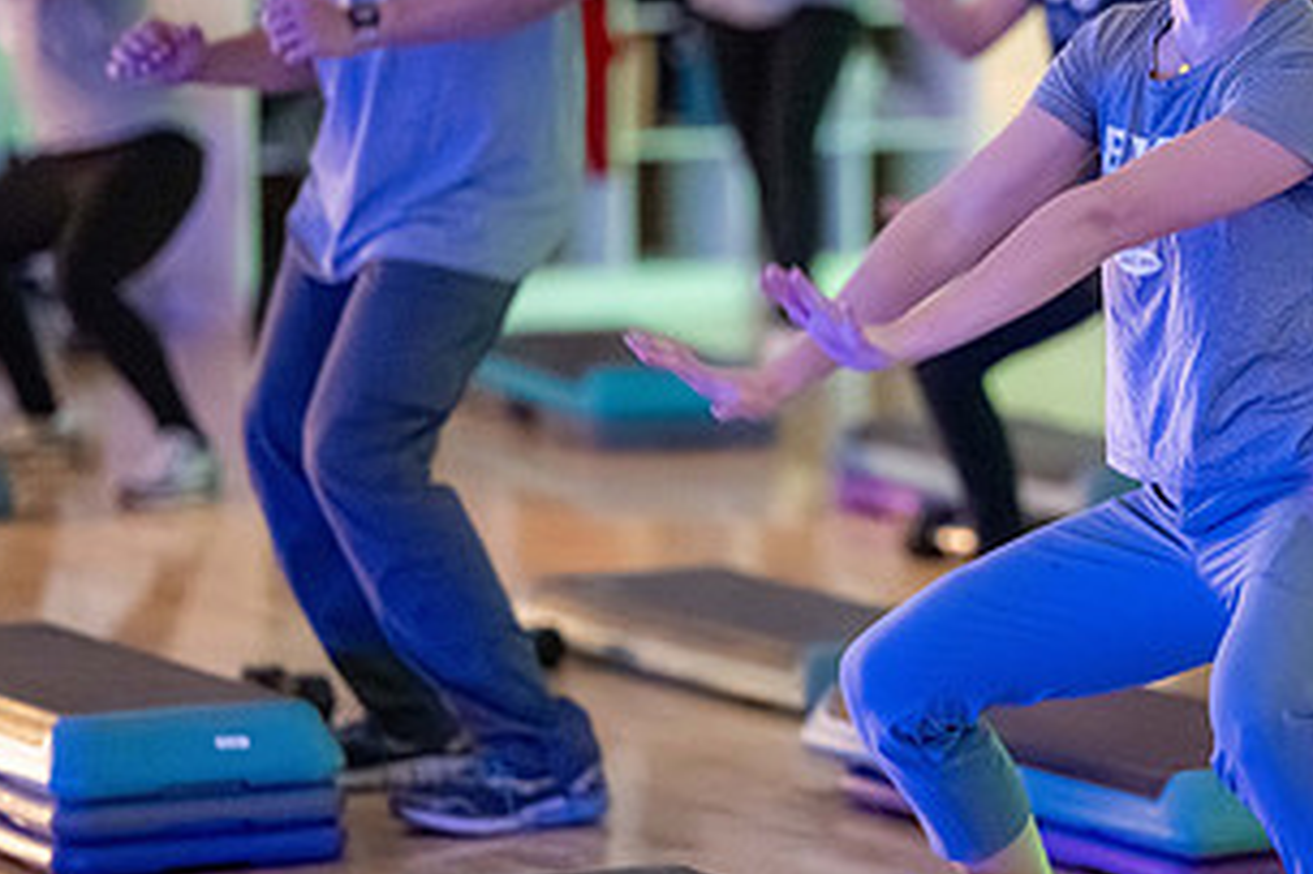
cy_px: 338
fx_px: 7290
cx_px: 1016
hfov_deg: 10.3
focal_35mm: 200
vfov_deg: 6.9
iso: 12800
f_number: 1.4
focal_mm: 105
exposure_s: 1/125
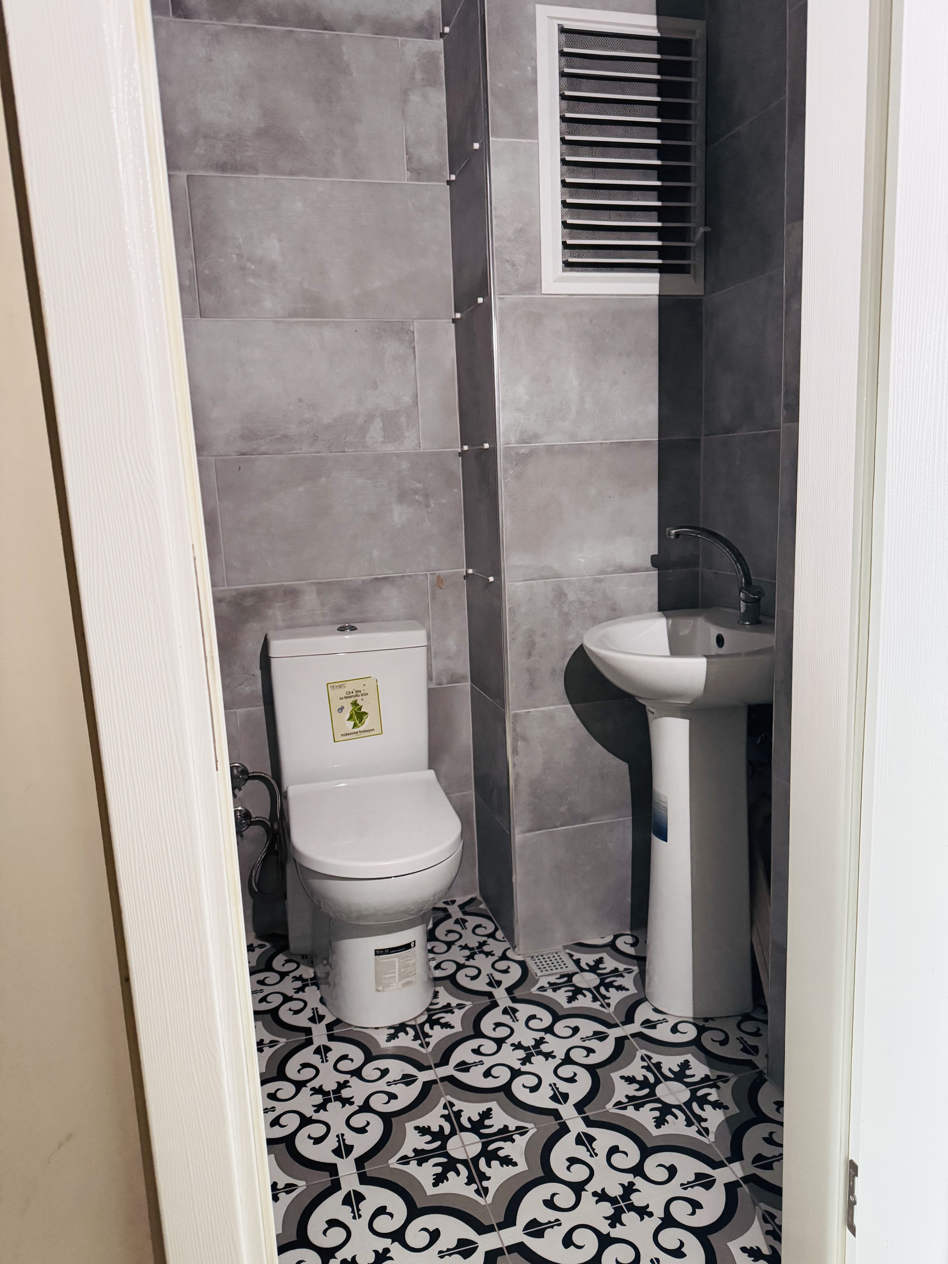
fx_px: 876
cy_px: 632
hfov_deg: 56.8
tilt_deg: -10.9
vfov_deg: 71.6
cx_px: 474
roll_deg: +1.6
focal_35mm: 24
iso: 1600
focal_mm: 6.76
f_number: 1.78
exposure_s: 1/30
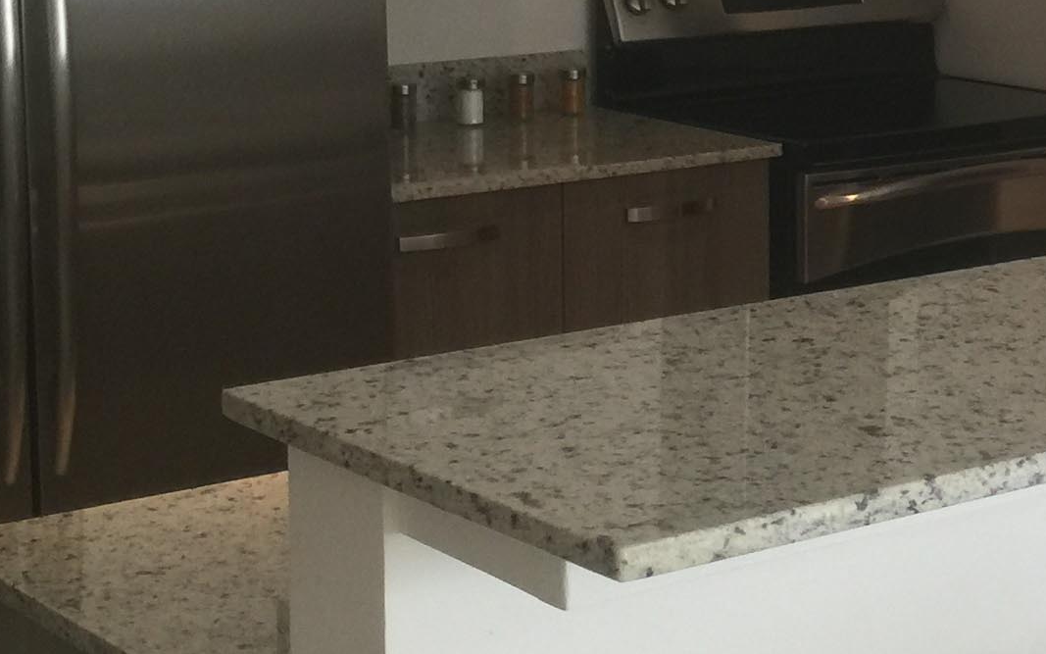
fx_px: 2680
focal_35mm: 94
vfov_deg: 13.8
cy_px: 36
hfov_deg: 20.9
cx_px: 1185
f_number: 2.2
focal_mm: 4.15
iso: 50
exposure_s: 1/15
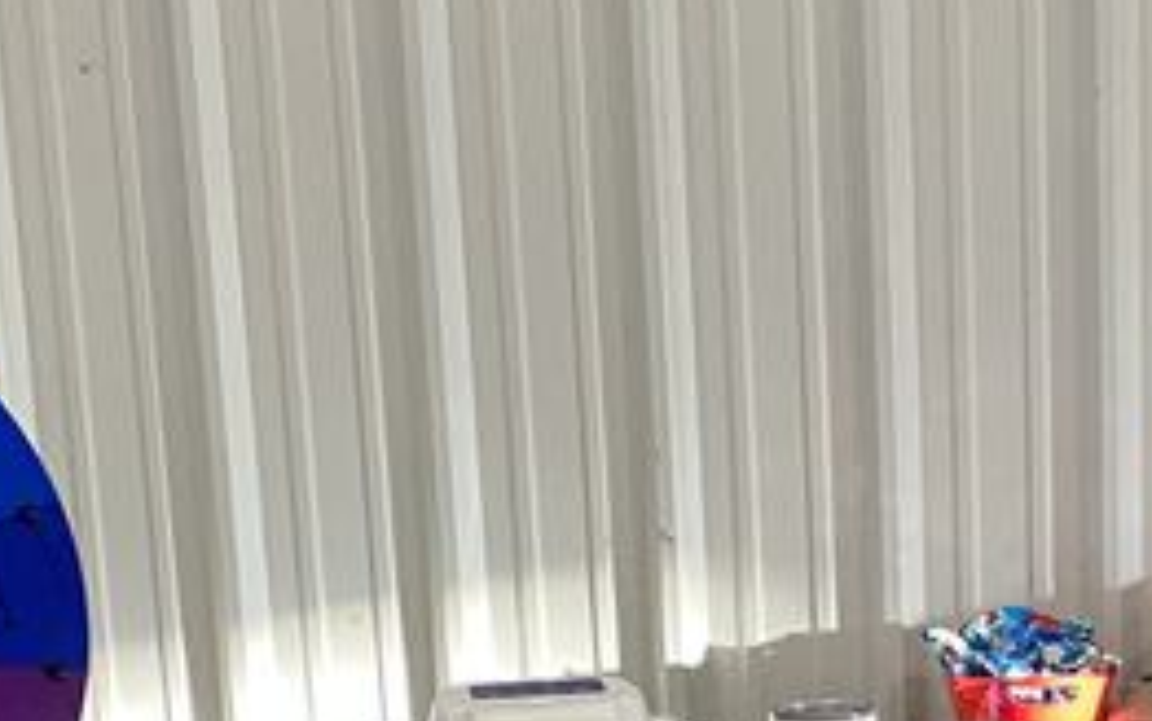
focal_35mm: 98
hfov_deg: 20.4
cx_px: 1211
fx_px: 3078
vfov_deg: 12.9
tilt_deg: -16.2
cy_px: 950
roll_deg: -0.7
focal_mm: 4.25
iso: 125
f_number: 1.8
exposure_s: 1/77
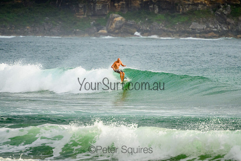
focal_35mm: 550
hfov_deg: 3.7
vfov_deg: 2.5
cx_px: 130
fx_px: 3683
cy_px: 70
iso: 900
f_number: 5.6
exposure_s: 1/2000
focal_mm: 400
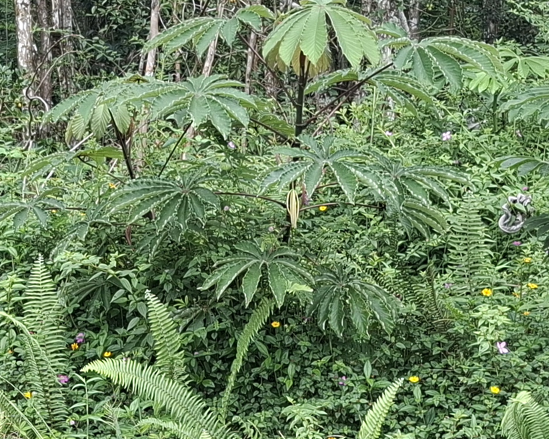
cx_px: 153
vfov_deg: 15.0
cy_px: 572
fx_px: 1592
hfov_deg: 19.5
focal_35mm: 98
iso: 50
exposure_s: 1/199
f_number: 1.8
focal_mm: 5.54
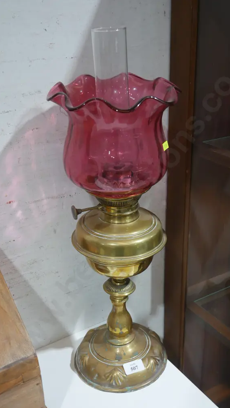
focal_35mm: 42
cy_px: 206
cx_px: 134
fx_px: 455
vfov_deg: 48.3
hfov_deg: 28.3
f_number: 4.1
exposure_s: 1/60
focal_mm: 19
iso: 640
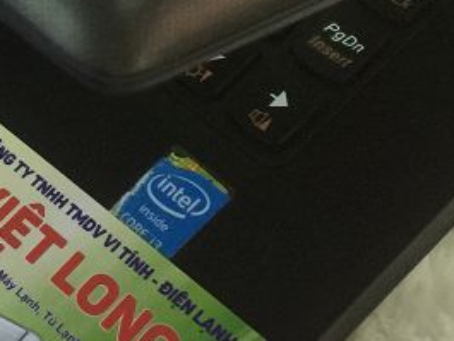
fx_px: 1470
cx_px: -2
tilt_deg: -49.9
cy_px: -81
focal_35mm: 112
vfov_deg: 12.9
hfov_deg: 17.2
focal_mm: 4.15
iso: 125
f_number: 2.2
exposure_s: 1/17
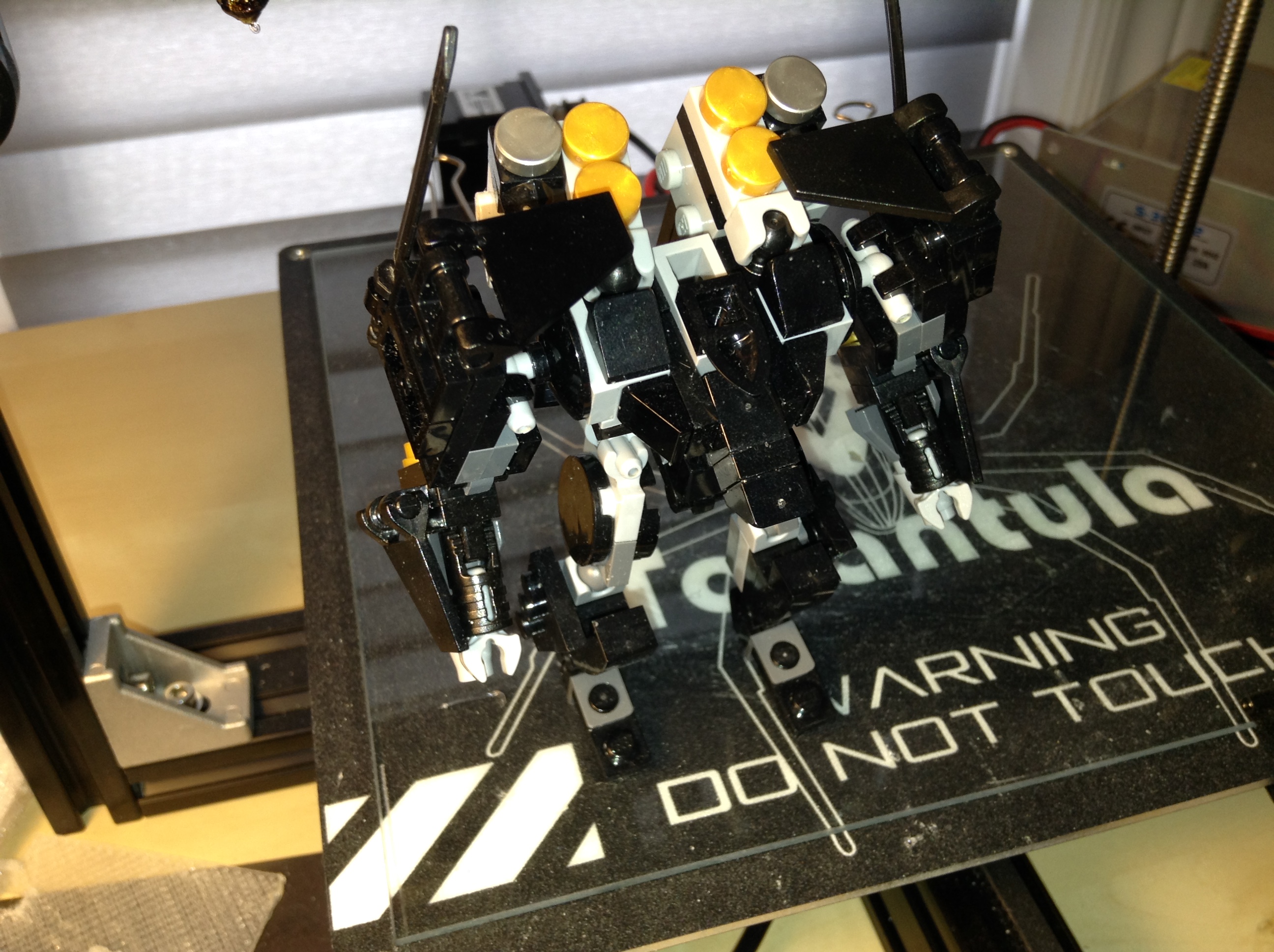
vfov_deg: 42.8
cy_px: 476
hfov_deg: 55.4
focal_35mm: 33
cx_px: 637
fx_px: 1213
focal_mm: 3.3
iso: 25
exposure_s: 1/40
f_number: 2.4
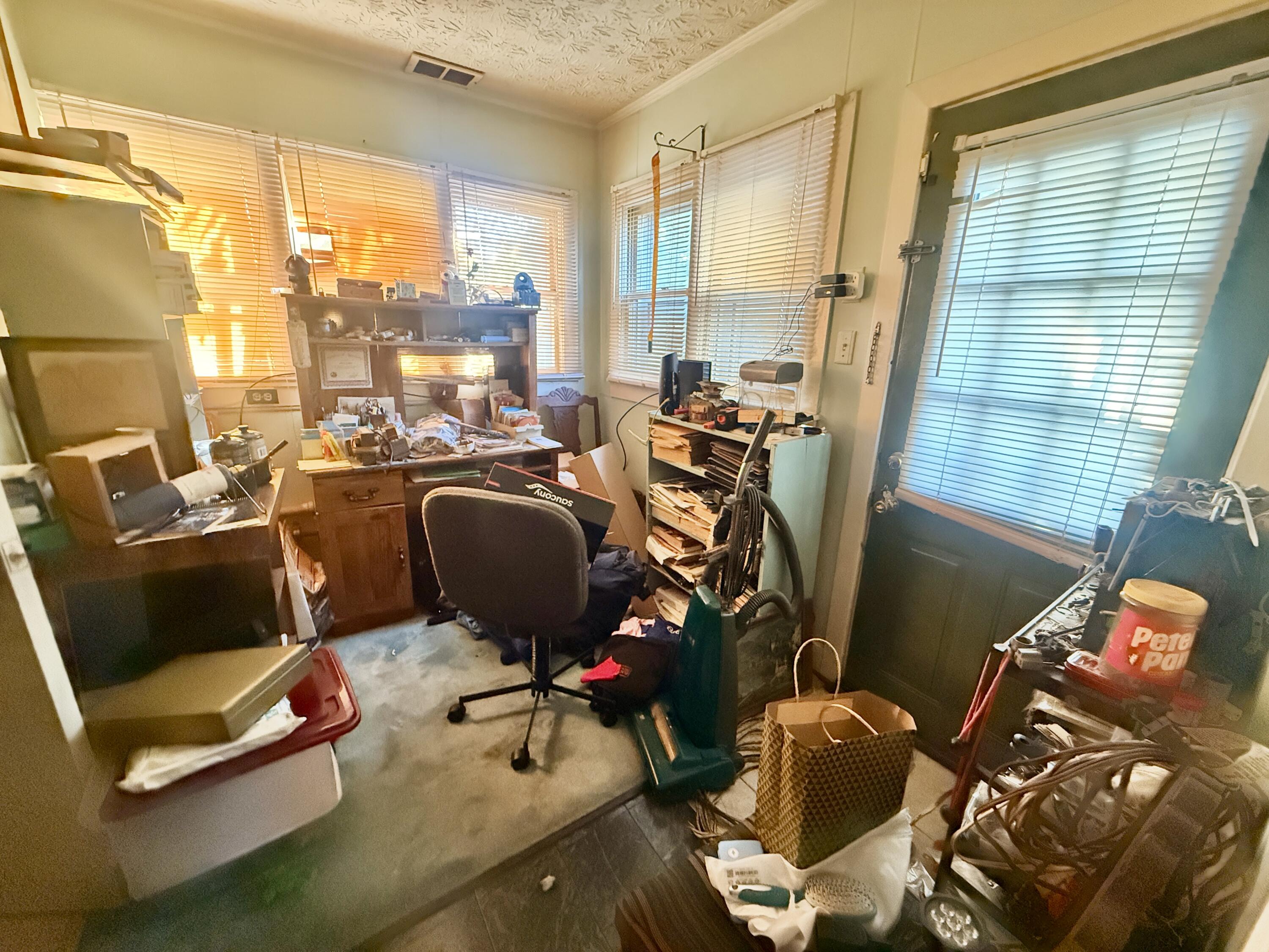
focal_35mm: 14
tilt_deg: -16.6
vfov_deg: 85.7
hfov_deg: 102.1
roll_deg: -1.8
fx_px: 513
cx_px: 634
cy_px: 476
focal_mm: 2.22
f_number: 2.2
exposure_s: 1/60
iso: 1250
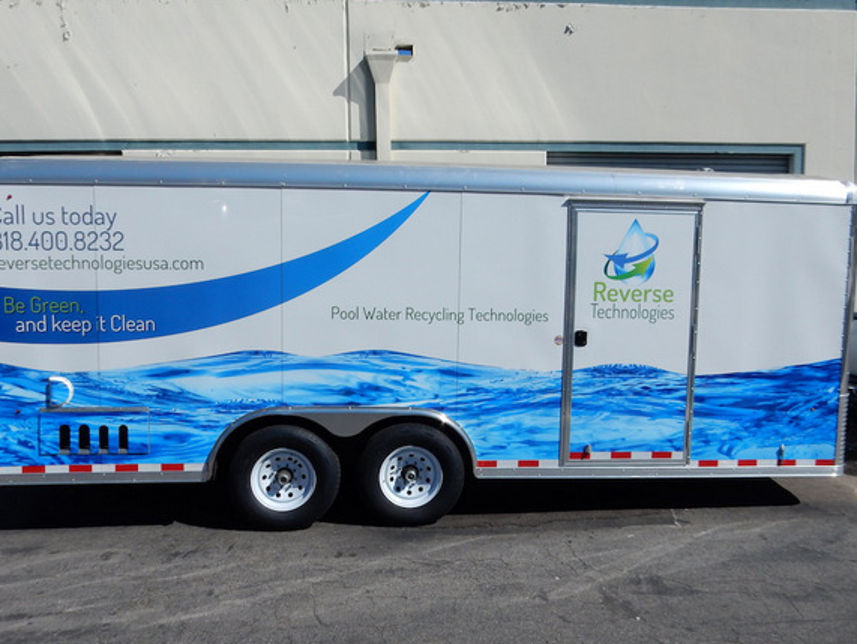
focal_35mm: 28
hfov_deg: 63.4
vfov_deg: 49.7
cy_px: 297
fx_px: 694
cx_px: 431
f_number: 4.2
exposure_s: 1/1600
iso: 125
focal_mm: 4.5
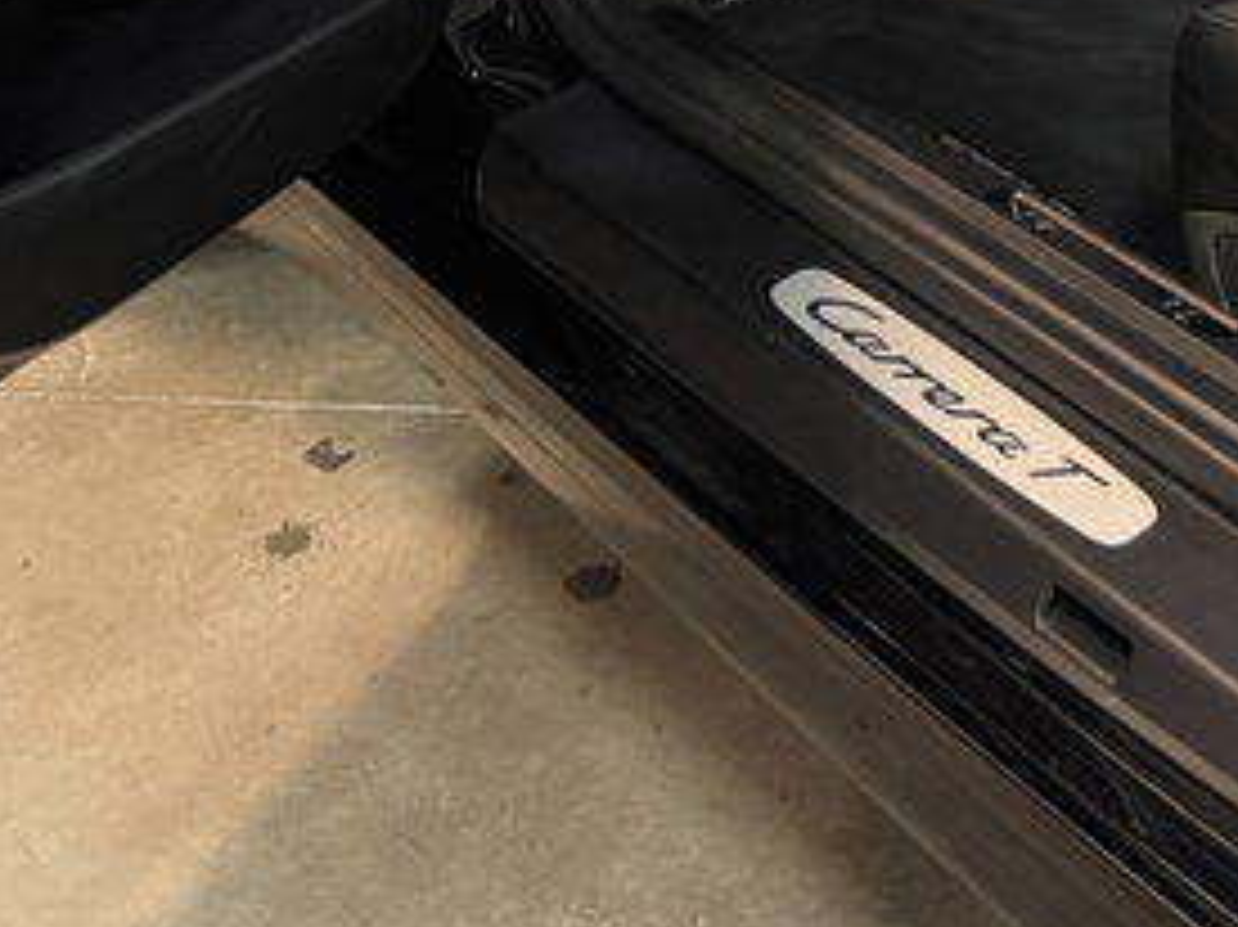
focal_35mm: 67
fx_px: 2395
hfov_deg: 28.1
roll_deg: +0.8
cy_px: -284
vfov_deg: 20.1
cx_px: 1062
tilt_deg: -18.6
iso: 800
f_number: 1.78
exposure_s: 1/50
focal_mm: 6.76
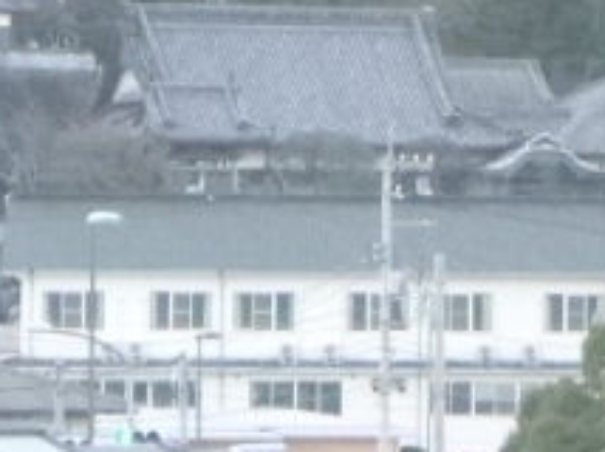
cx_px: 441
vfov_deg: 3.1
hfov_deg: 4.1
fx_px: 8362
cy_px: 59
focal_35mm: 479
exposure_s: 1/30
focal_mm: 18
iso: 400
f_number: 5.7
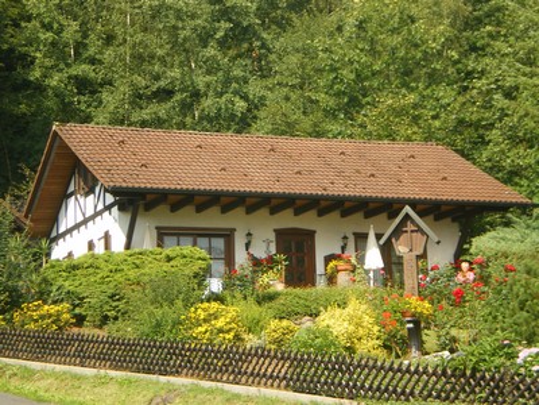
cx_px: 270
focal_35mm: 108
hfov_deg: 18.2
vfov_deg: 13.7
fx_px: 1682
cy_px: 202
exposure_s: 1/100
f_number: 5.9
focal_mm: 18.9
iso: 50
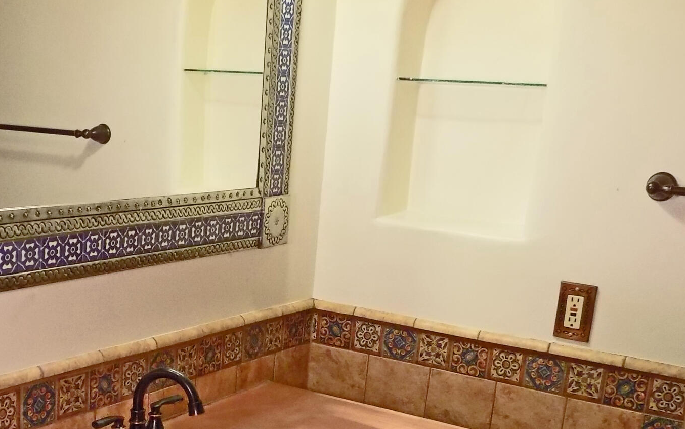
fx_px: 1008
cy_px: 407
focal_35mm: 54
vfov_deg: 23.2
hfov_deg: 36.6
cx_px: 167
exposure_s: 1/30
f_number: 3.1
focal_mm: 4
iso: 180
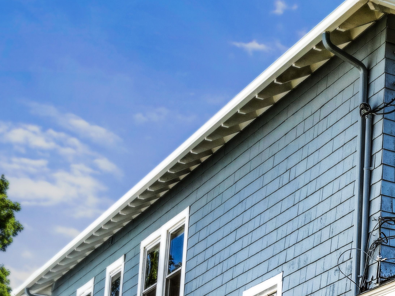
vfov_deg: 14.3
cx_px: 571
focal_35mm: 99
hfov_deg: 18.0
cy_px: 382
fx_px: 1130
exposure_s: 1/800
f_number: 7.1
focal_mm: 32
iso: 320
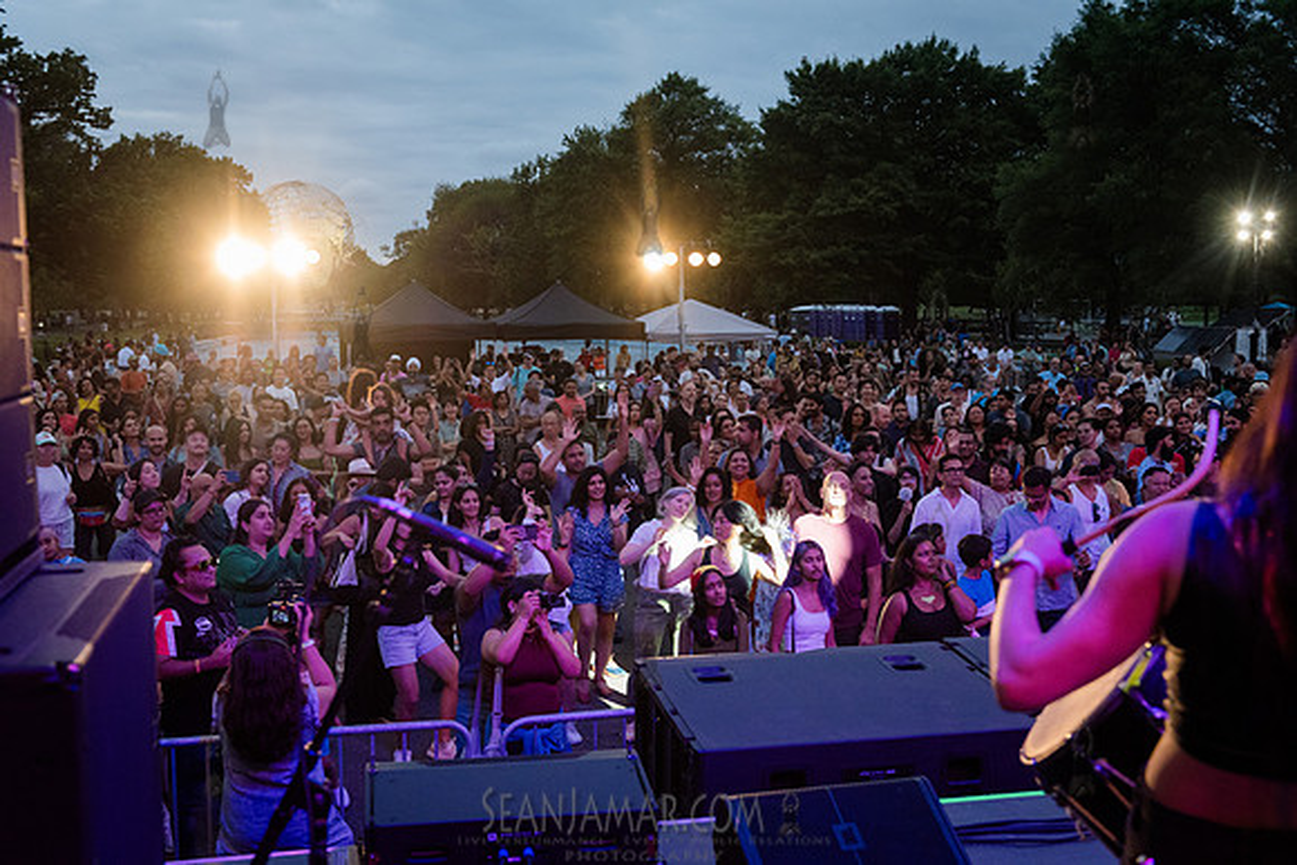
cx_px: 648
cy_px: 432
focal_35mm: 40
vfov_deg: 33.4
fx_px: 1441
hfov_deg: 48.4
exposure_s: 1/400
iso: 5000
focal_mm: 40
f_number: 4
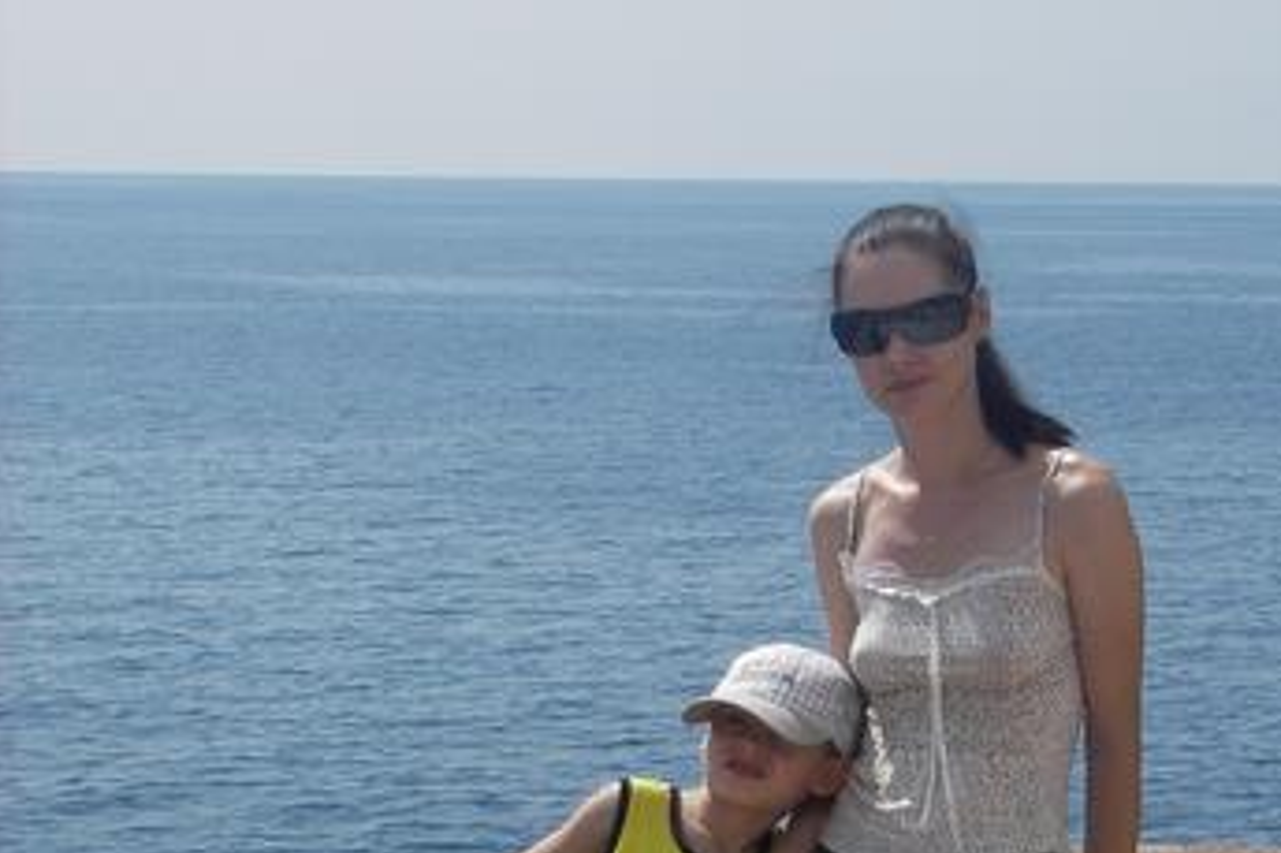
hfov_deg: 16.7
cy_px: 745
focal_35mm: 122
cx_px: 890
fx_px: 4339
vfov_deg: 11.2
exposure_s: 1/250
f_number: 7.4
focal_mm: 10.5
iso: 50
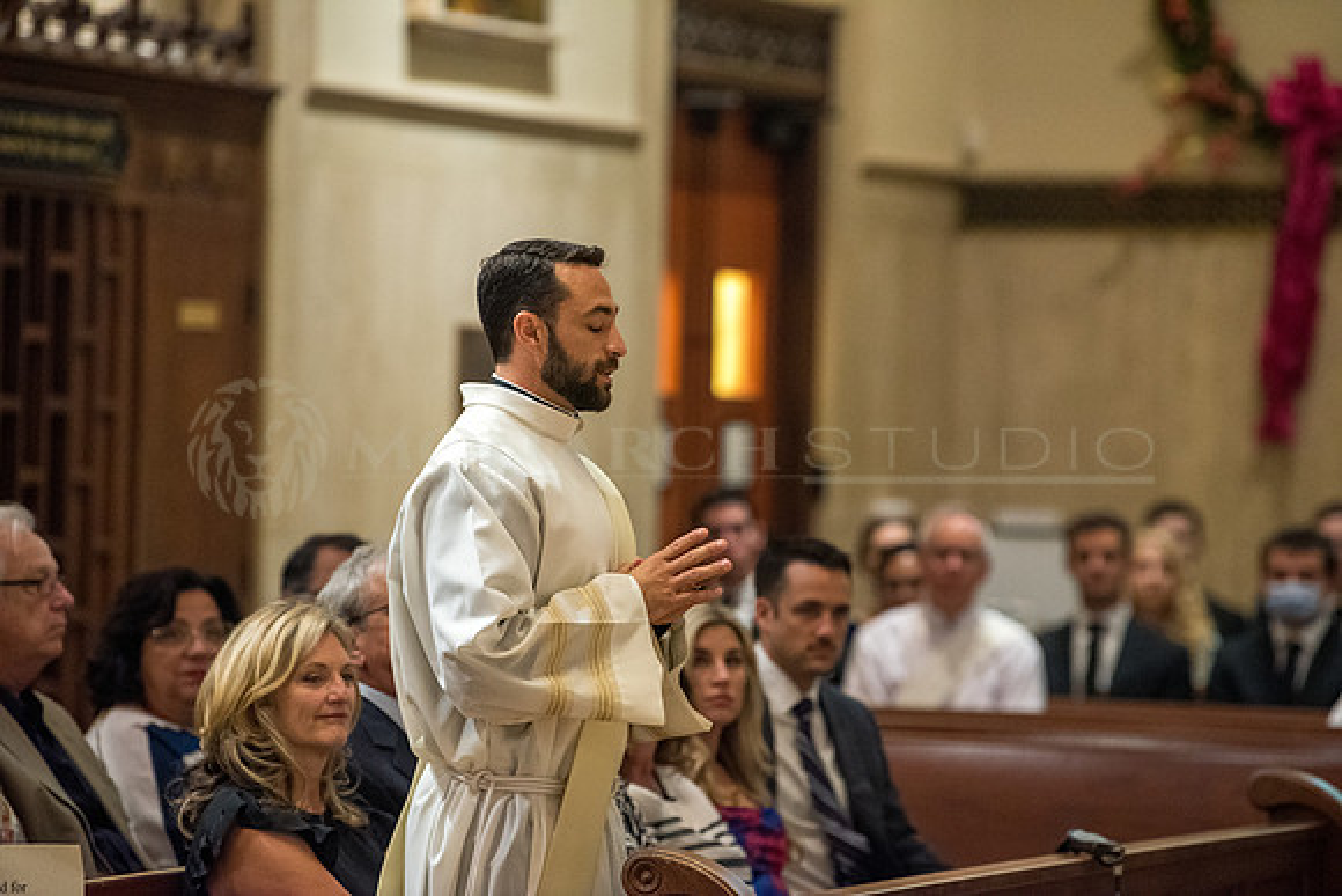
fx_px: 7457
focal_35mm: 200
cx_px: 671
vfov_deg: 6.9
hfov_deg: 10.3
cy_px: 448
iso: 3200
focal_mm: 200
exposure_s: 1/200
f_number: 4
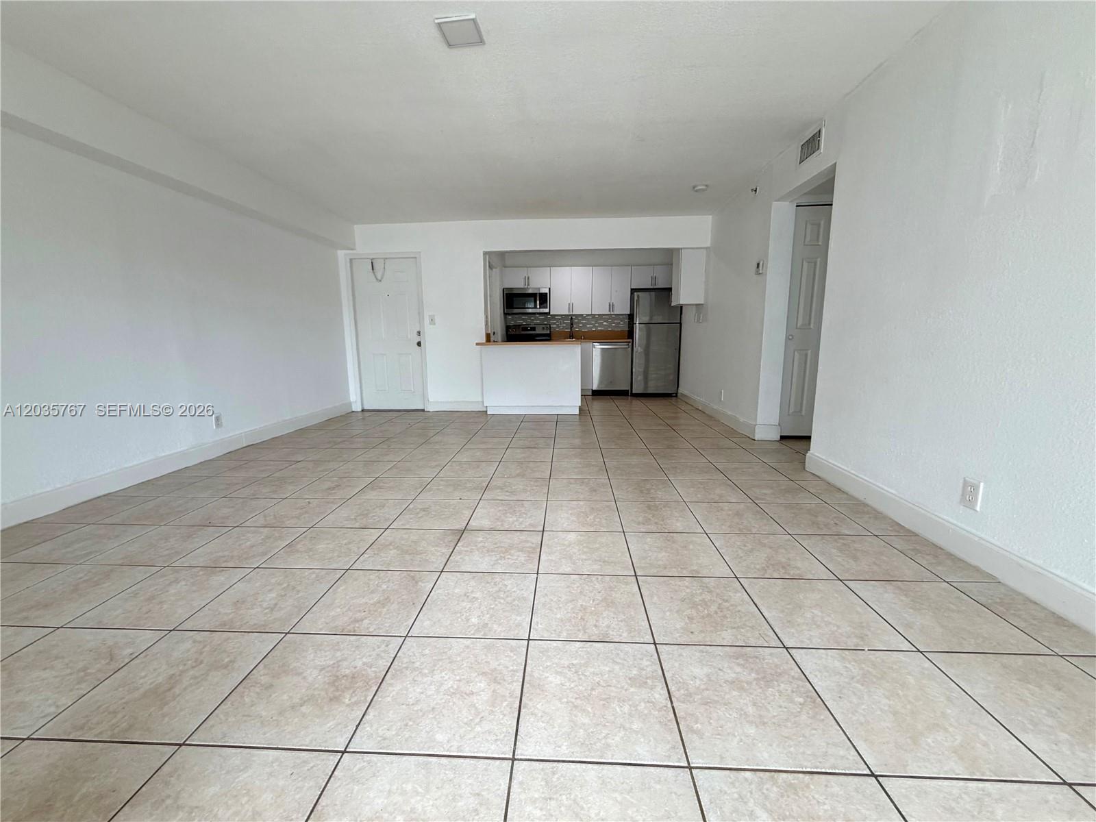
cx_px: 548
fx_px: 443
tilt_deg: -9.1
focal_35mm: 14
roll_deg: +0.1
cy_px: 411
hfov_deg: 102.1
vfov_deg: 85.7
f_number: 2.2
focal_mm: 2.22
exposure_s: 1/120
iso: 125
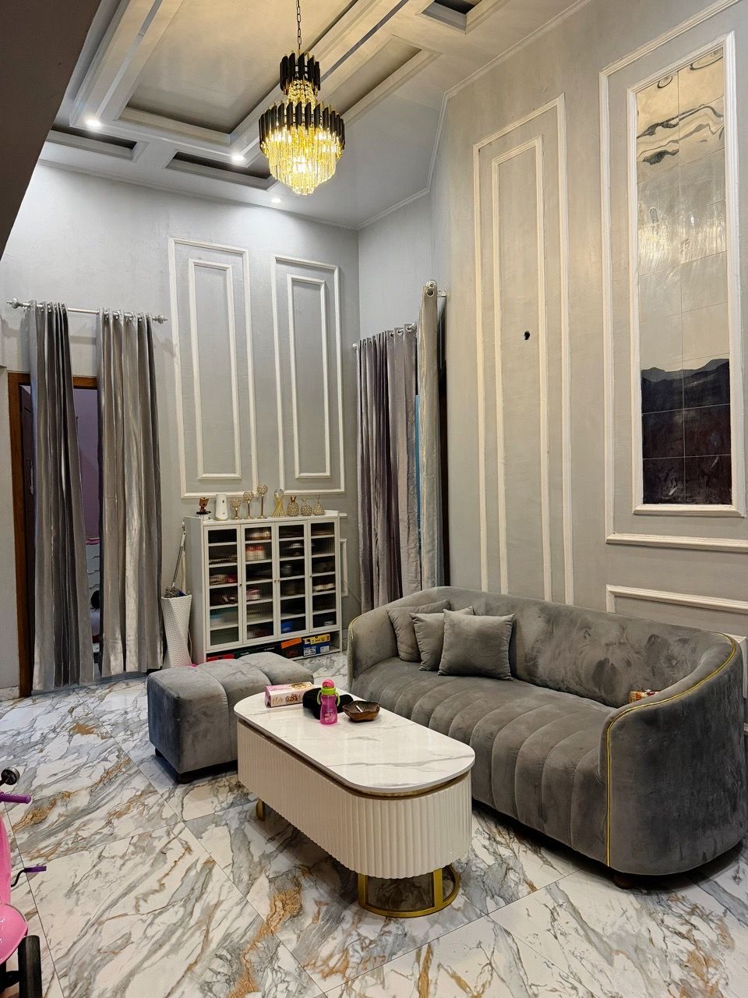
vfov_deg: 71.6
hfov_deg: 56.8
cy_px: 499
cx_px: 374
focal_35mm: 24
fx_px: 691
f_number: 1.78
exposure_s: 1/50
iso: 320
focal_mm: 6.76
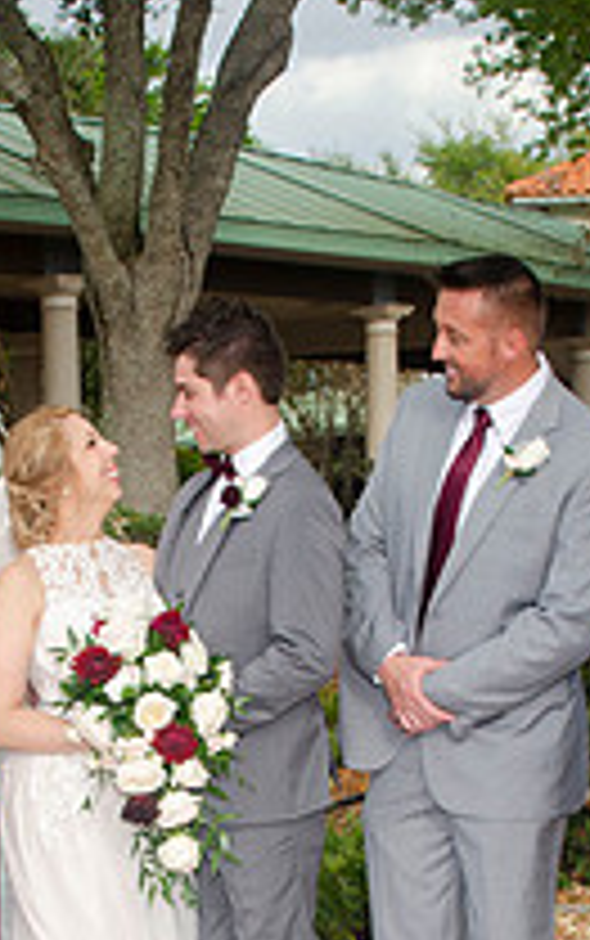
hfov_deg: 14.1
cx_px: 198
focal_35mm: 93
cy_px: 801
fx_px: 2388
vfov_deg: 21.9
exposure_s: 1/250
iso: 100
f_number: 7.1
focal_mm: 22
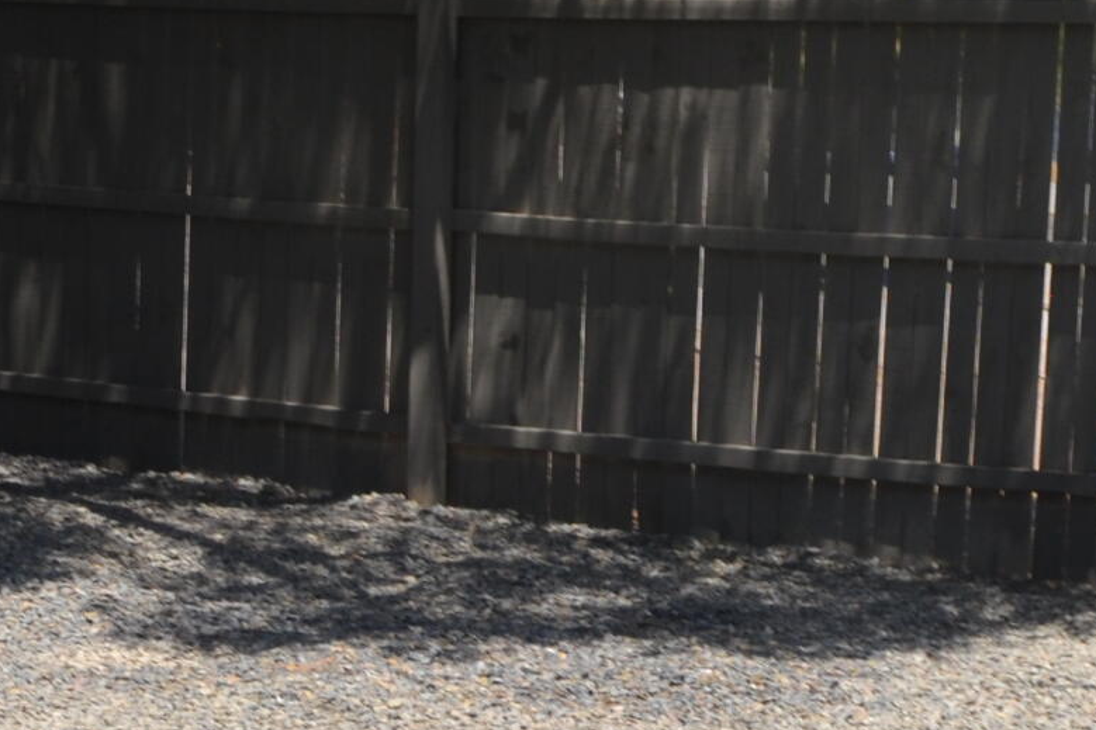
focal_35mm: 104
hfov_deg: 19.3
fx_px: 3165
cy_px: 657
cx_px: 98
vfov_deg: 13.1
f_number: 9
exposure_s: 1/200
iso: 100
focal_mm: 18
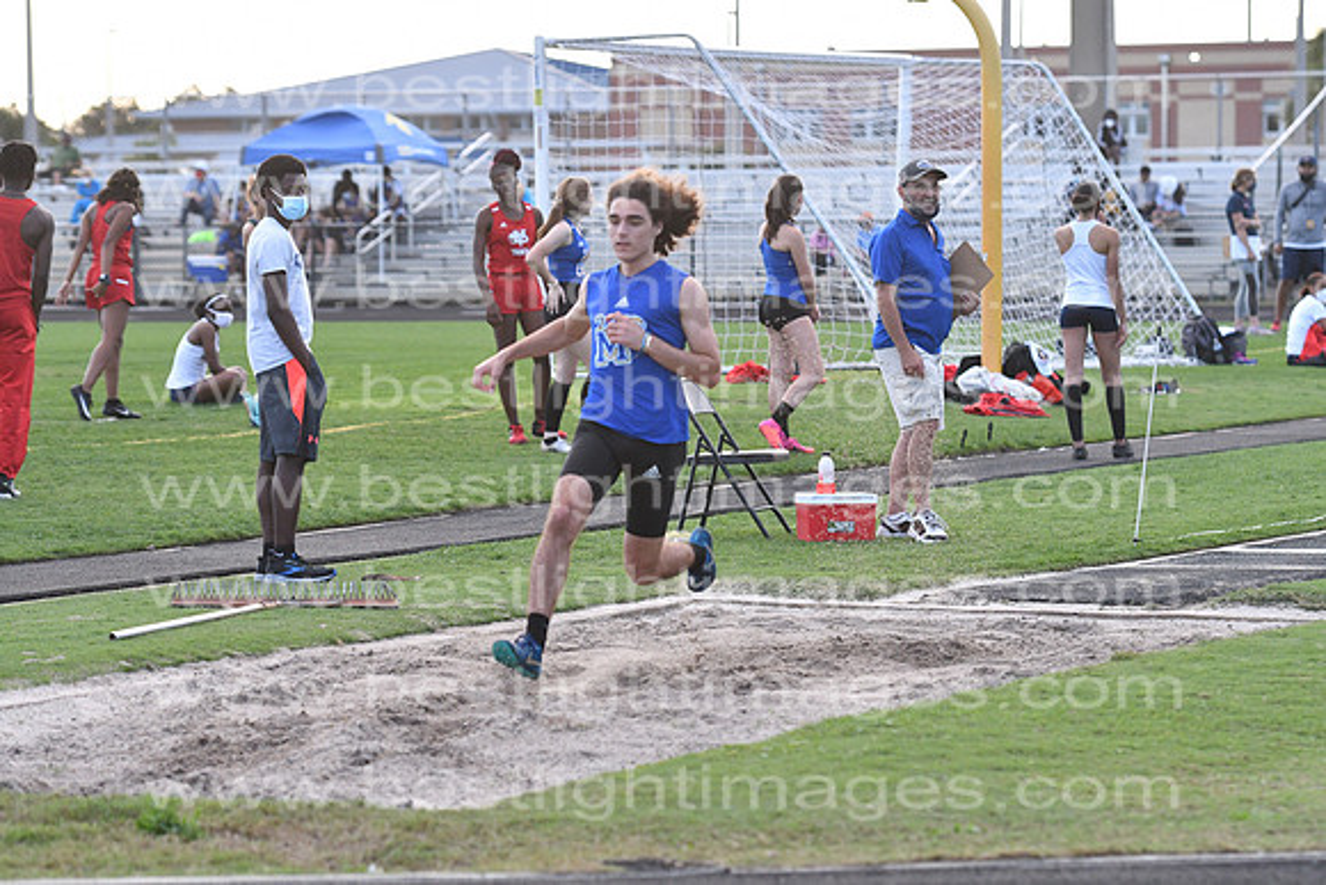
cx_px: 663
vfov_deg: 8.3
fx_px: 6079
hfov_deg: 12.4
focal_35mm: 165
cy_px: 442
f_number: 4
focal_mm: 110
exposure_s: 1/4000
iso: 1250
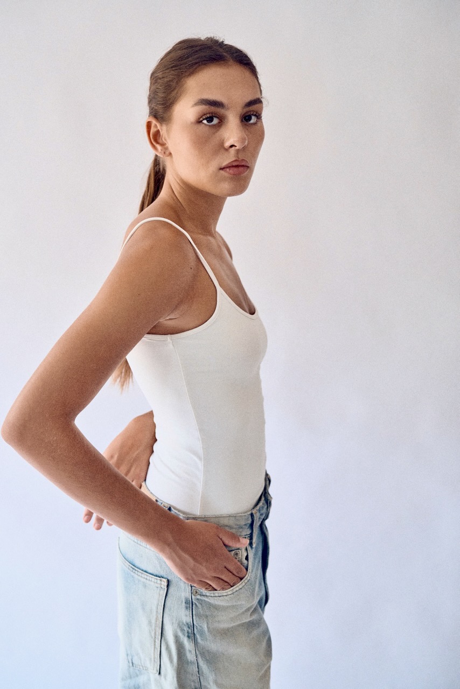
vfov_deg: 39.6
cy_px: 344
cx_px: 230
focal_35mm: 50
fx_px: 958
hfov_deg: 27.0
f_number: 2.8
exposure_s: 1/200
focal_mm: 50
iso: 2000
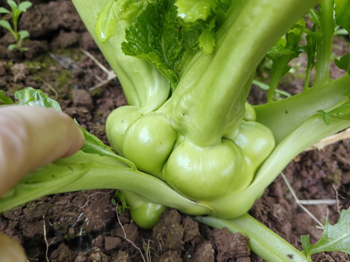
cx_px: 175
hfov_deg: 65.3
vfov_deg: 51.4
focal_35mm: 27
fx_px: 273
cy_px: 131
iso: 64
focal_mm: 5.52
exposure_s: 1/100
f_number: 1.9
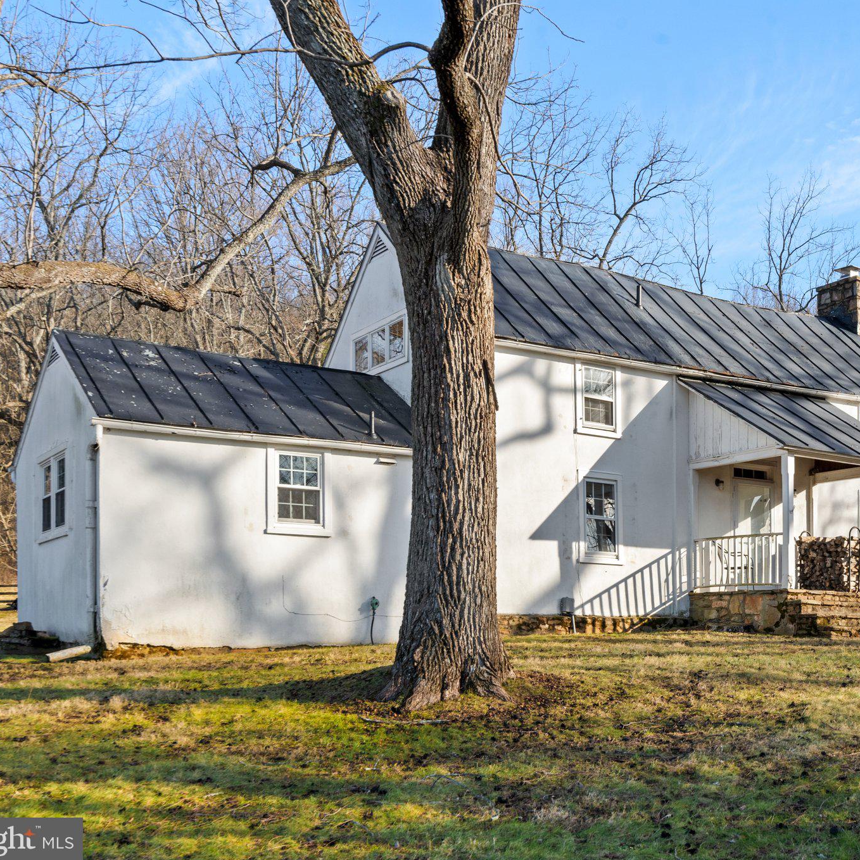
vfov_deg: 40.9
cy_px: 432
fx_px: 1152
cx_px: 591
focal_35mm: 41
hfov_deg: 40.3
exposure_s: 1/160
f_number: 13
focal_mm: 32
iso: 200
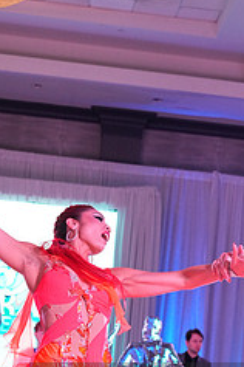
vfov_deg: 15.9
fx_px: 1271
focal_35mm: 125
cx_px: 243
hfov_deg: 10.9
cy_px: 415
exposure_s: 1/250
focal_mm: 51
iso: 2500
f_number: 5
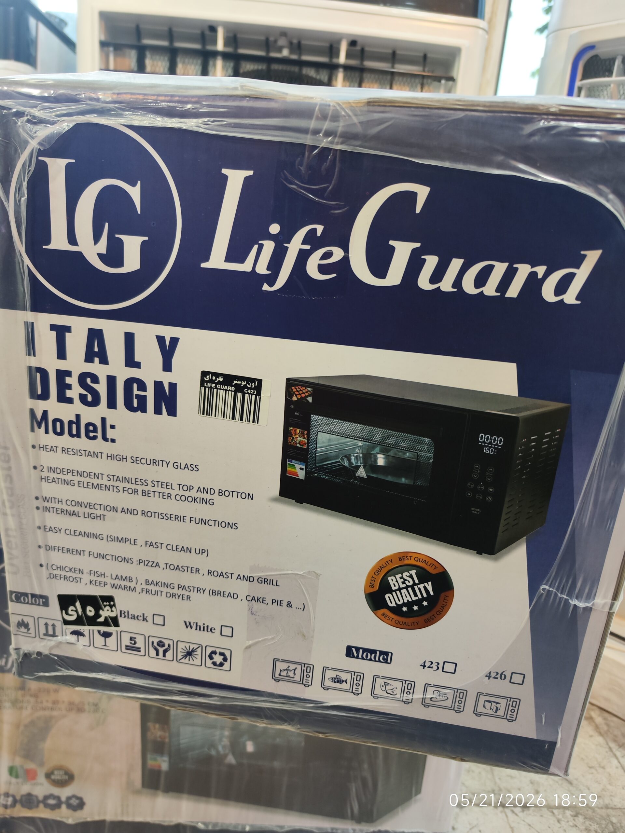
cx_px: 312
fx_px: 554
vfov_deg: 73.9
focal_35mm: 23
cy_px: 416
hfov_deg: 58.9
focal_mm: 7.01
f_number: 1.69
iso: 753
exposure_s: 1/50
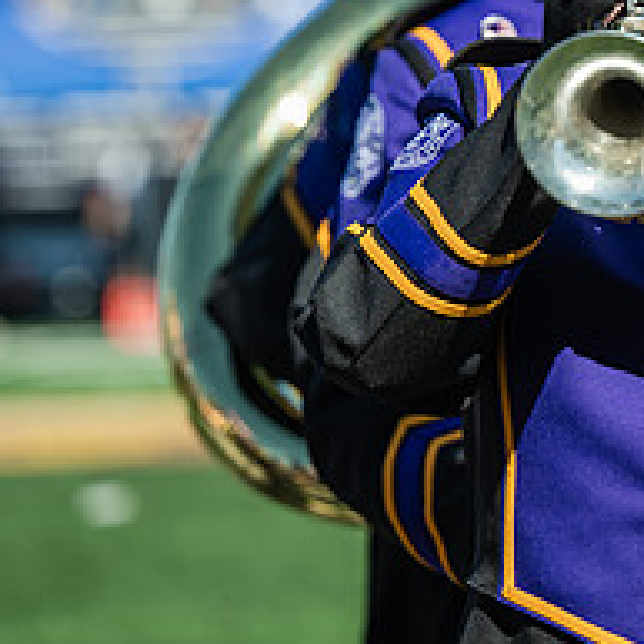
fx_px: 7241
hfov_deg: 5.1
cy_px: 68
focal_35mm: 344
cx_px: 744
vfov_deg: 5.1
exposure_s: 1/1250
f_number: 3.2
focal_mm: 135
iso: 80
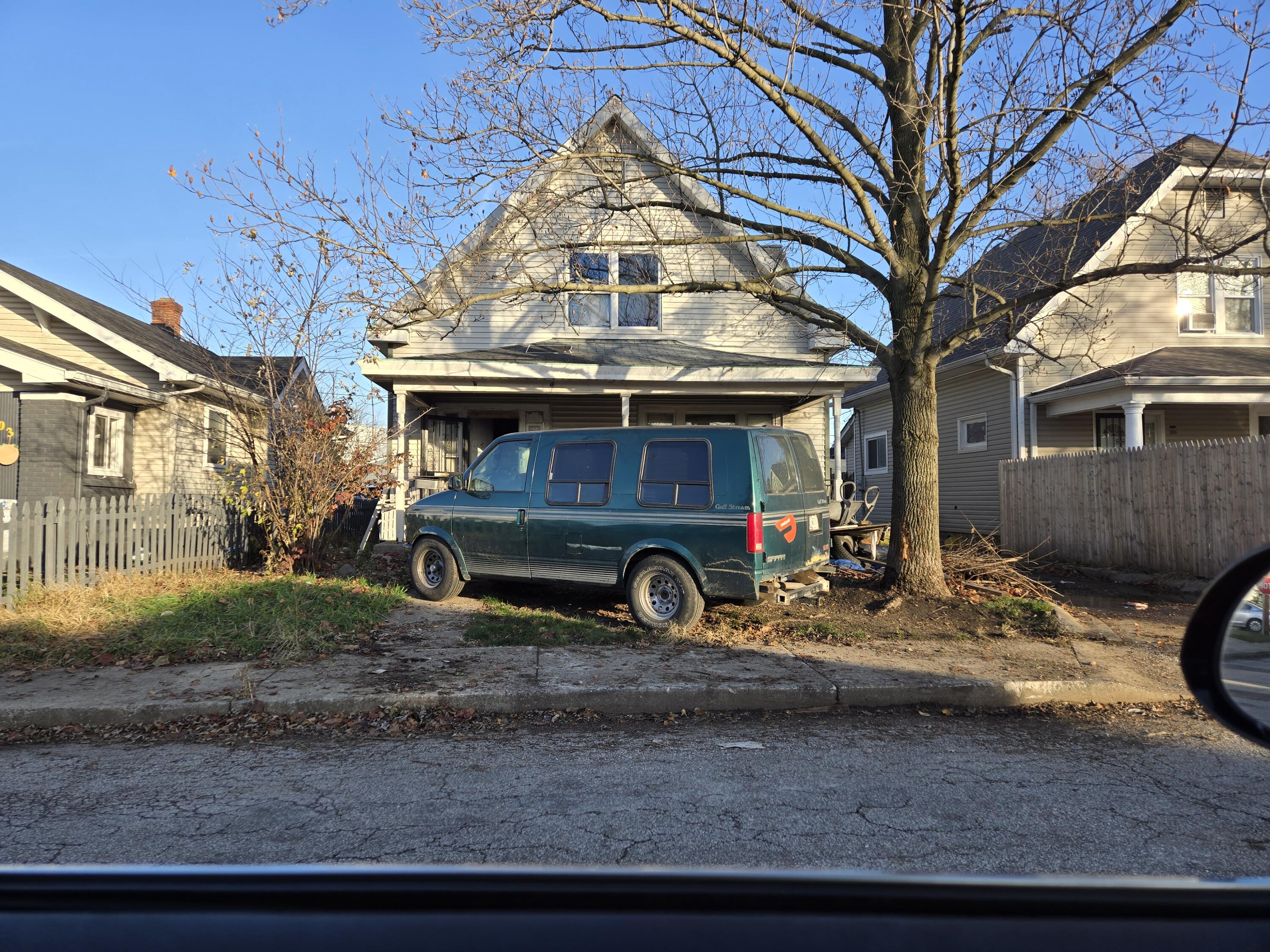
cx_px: 635
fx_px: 844
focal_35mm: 23
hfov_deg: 73.9
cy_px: 476
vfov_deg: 58.9
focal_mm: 5.4
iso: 25
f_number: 1.8
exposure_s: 1/544
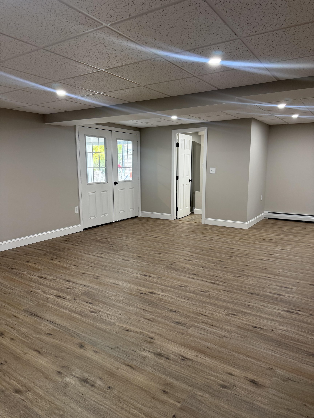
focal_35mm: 24
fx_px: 290
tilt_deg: -8.7
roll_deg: -0.2
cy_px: 209
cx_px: 157
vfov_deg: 71.6
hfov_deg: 56.8
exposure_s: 1/60
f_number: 1.78
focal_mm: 6.76
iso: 200
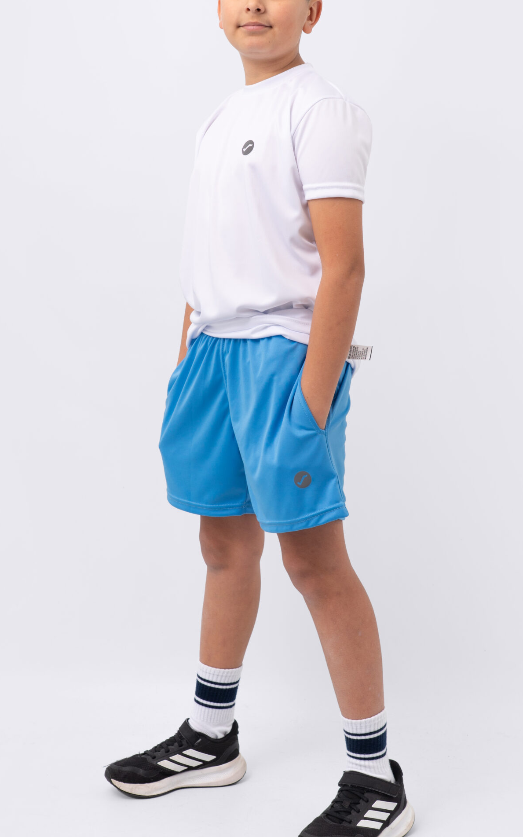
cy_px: 382
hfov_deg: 22.0
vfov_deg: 34.5
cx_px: 250
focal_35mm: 59
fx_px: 1345
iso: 100
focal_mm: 43
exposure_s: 1/160
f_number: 11
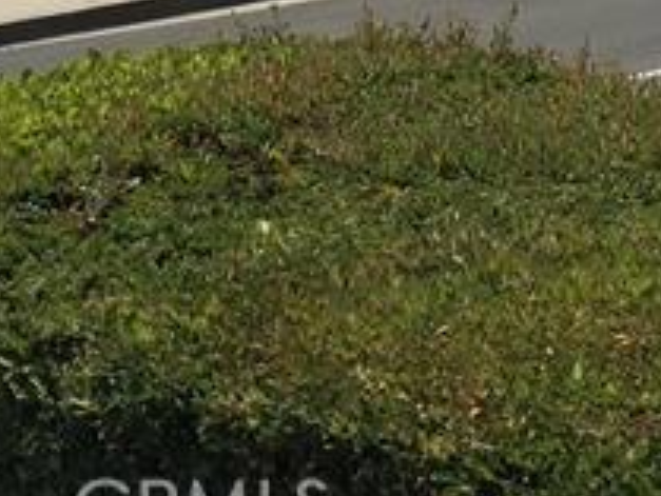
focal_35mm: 142
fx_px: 2713
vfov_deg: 9.4
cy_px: -660
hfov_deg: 13.9
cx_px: 433
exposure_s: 1/3300
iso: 32
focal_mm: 4.15
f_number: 2.2
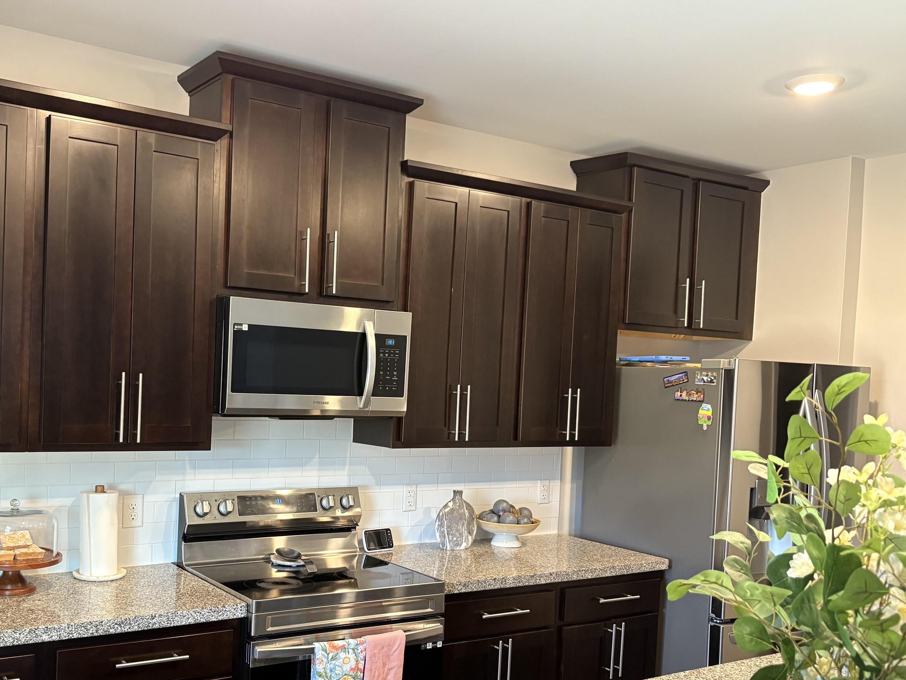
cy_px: 408
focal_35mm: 35
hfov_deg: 52.0
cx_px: 332
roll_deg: -2.4
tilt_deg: -2.6
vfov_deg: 40.5
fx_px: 916
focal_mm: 5.96
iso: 320
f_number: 1.6
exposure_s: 1/60
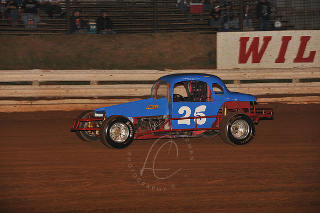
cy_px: 106
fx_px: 1288
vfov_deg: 9.5
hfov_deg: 14.2
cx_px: 160
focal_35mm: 145
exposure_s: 1/320
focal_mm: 145
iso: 800
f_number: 6.3
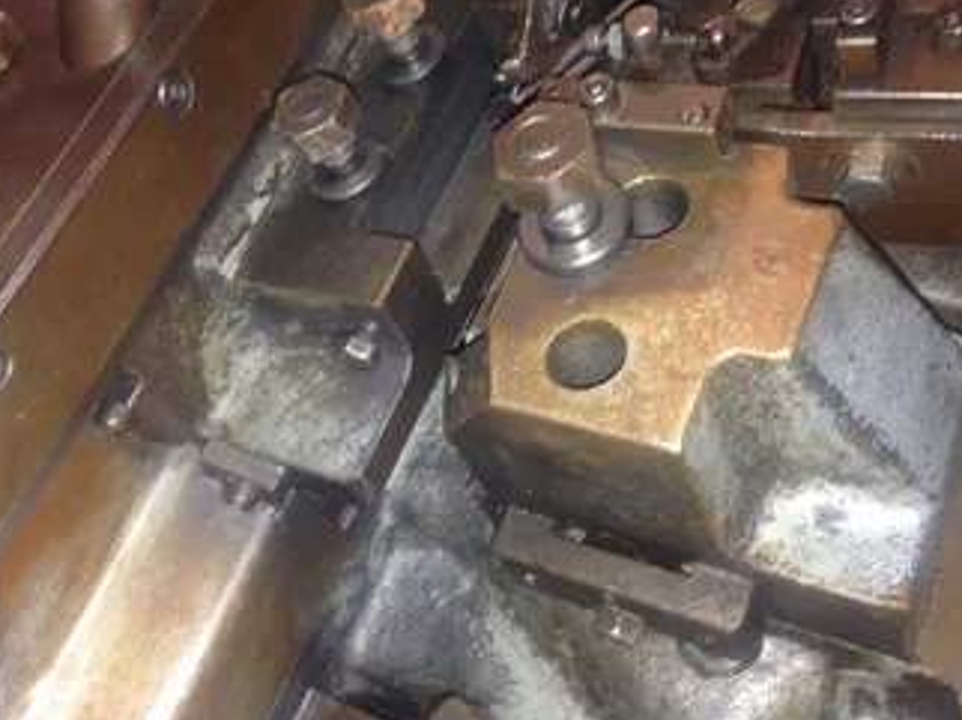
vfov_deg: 35.1
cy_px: 341
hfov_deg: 45.8
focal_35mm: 41
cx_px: 442
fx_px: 1139
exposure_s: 1/16
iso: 80
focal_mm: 4.12
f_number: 2.4
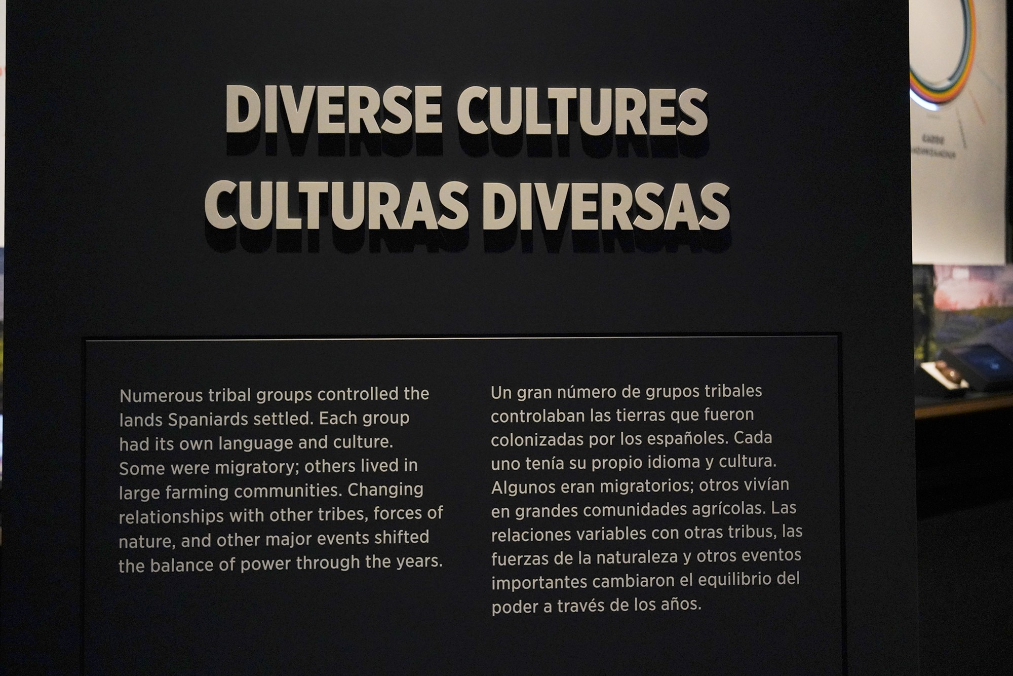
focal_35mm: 42
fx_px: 1182
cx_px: 506
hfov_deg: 46.4
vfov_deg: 31.9
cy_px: 338
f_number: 5.6
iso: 8000
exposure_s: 1/100
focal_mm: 42
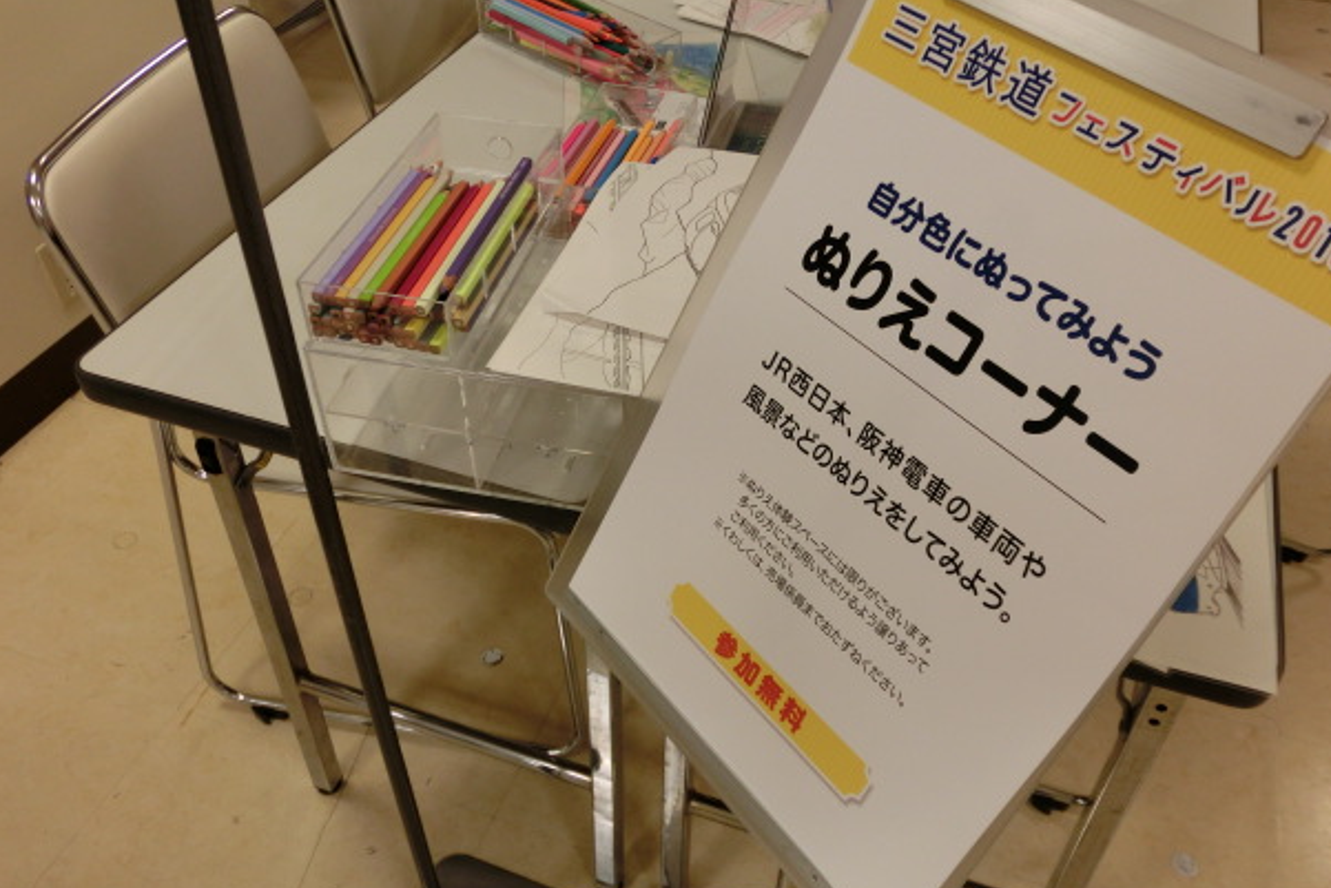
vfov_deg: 42.3
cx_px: 691
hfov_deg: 60.3
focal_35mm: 31
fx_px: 1146
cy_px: 456
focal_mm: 5
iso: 80
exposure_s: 1/125
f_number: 3
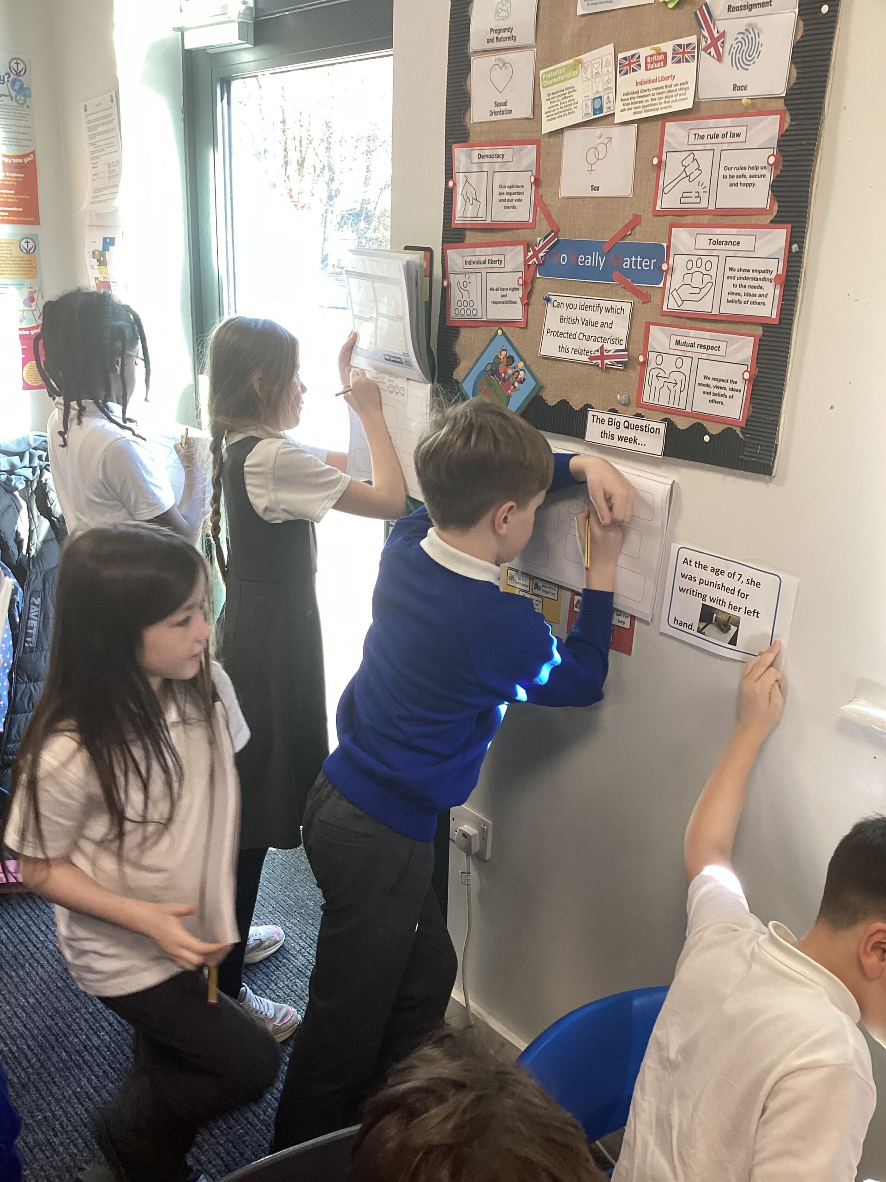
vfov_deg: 58.4
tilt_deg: -19.7
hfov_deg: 45.4
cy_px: 591
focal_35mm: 31
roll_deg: -2.1
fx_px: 1058
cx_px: 443
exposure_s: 1/60
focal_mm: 3.3
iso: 80
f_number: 2.4
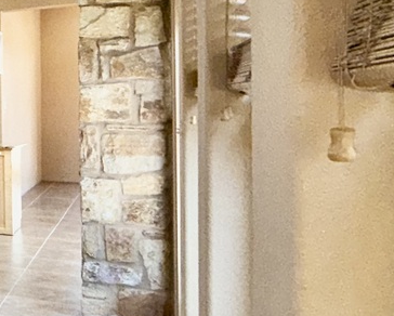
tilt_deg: -0.8
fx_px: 630
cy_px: 114
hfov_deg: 21.8
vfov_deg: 28.0
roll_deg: +1.4
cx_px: -316
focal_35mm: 54
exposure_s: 1/60
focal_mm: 2.22
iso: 50
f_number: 2.2
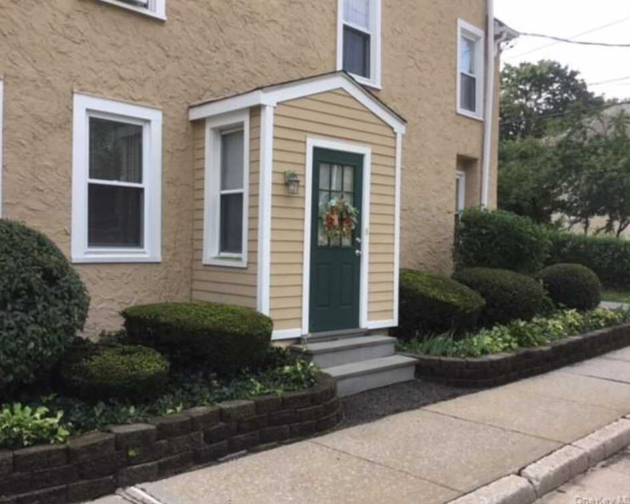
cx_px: 299
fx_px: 615
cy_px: 250
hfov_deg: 54.2
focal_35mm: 33
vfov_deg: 44.5
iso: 25
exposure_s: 1/364
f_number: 2.4
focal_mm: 3.3
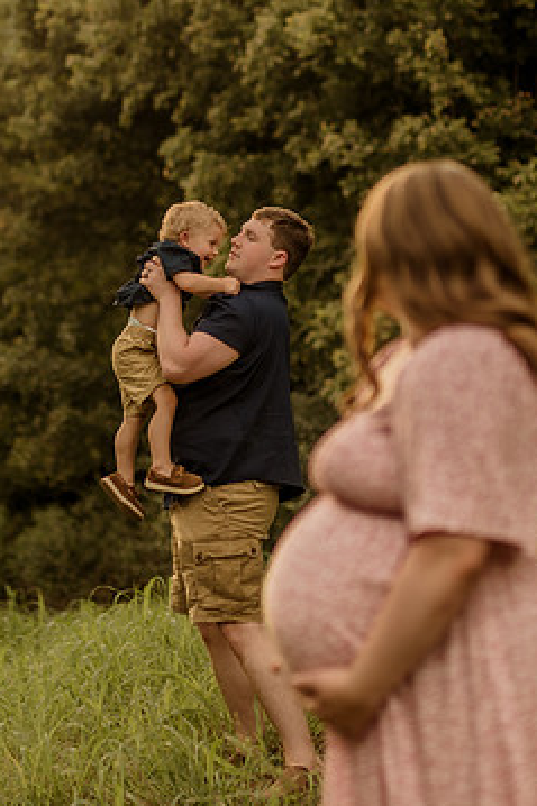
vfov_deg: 21.7
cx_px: 315
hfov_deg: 14.5
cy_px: 337
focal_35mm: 94
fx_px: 2105
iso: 125
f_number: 1.8
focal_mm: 50
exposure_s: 1/800
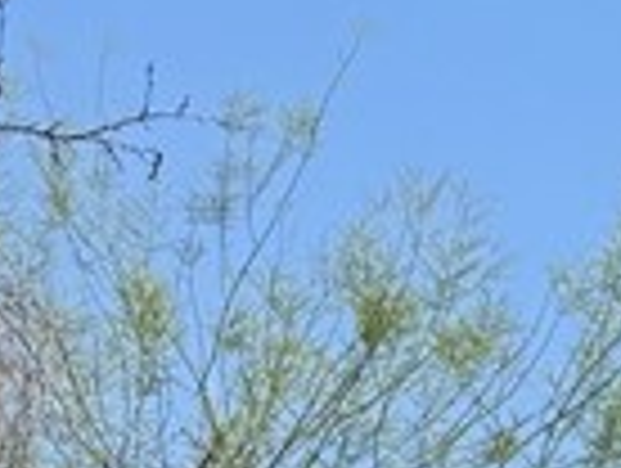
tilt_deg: -2.1
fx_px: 3199
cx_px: 940
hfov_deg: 10.7
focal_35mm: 178
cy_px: 1602
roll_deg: -0.4
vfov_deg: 7.1
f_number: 1.78
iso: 80
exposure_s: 1/3425
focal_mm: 6.76
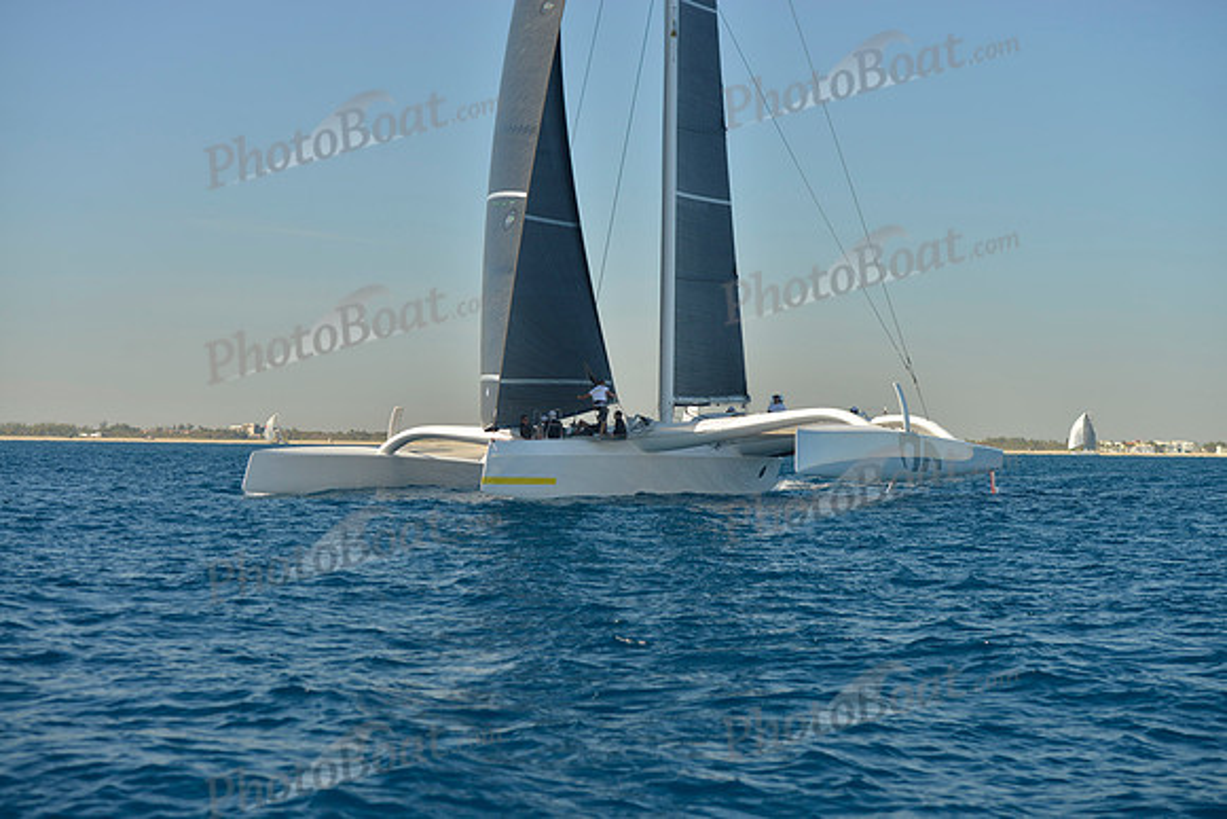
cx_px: 614
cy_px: 410
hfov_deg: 28.8
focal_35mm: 70
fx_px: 2386
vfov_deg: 19.5
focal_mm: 70
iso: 200
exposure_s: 1/640
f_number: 5.6
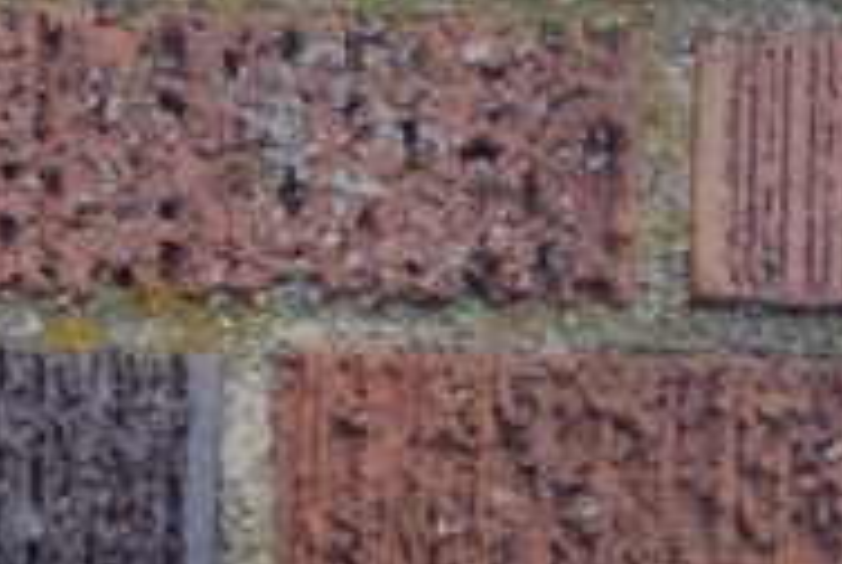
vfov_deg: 8.8
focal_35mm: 130
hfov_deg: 14.7
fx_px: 3045
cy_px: 1643
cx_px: -385
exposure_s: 1/498
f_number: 1.8
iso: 100
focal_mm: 5.56
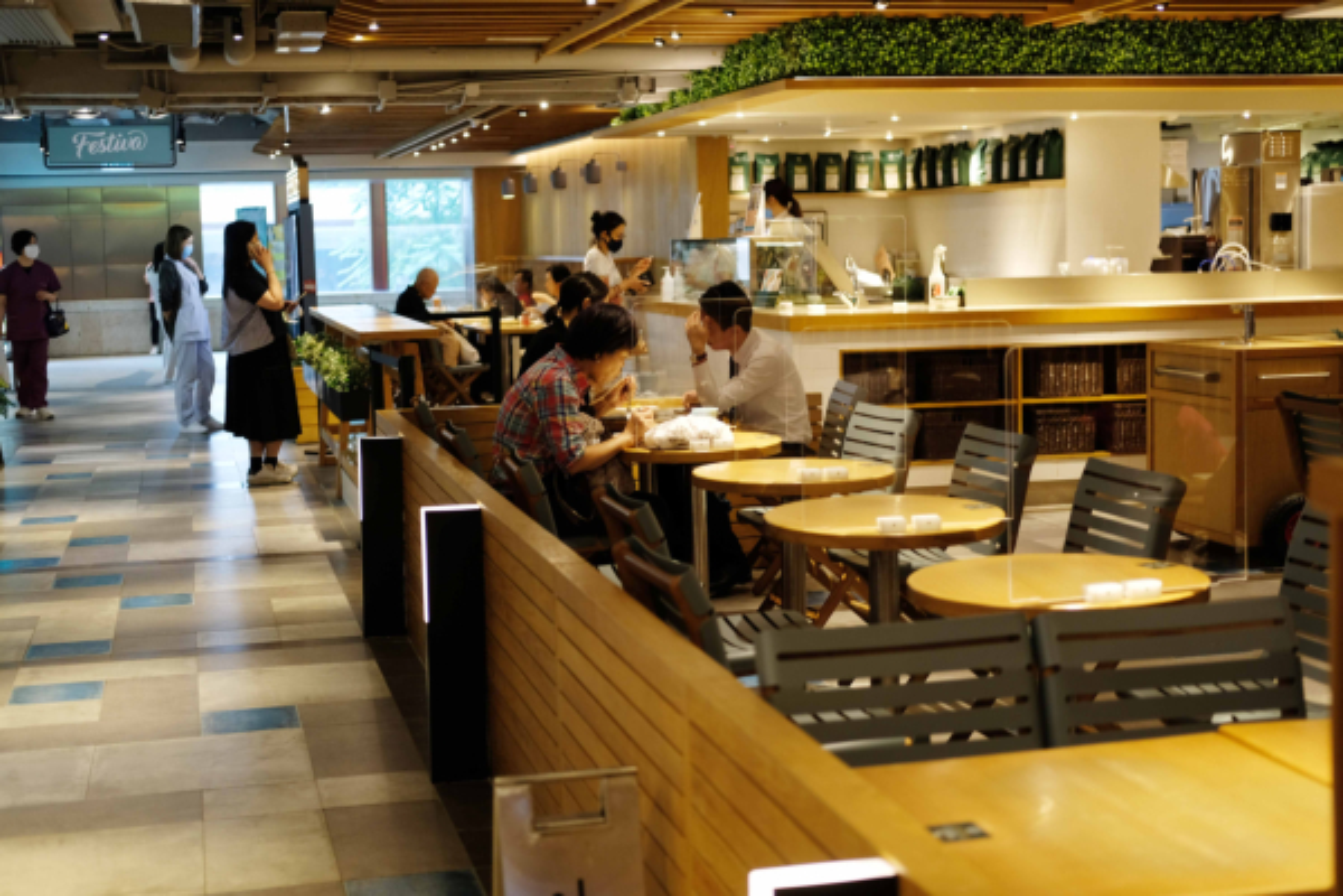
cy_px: 448
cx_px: 672
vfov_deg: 25.5
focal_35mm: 53
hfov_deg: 37.5
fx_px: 1977
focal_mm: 35
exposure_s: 1/60
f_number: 2
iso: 200
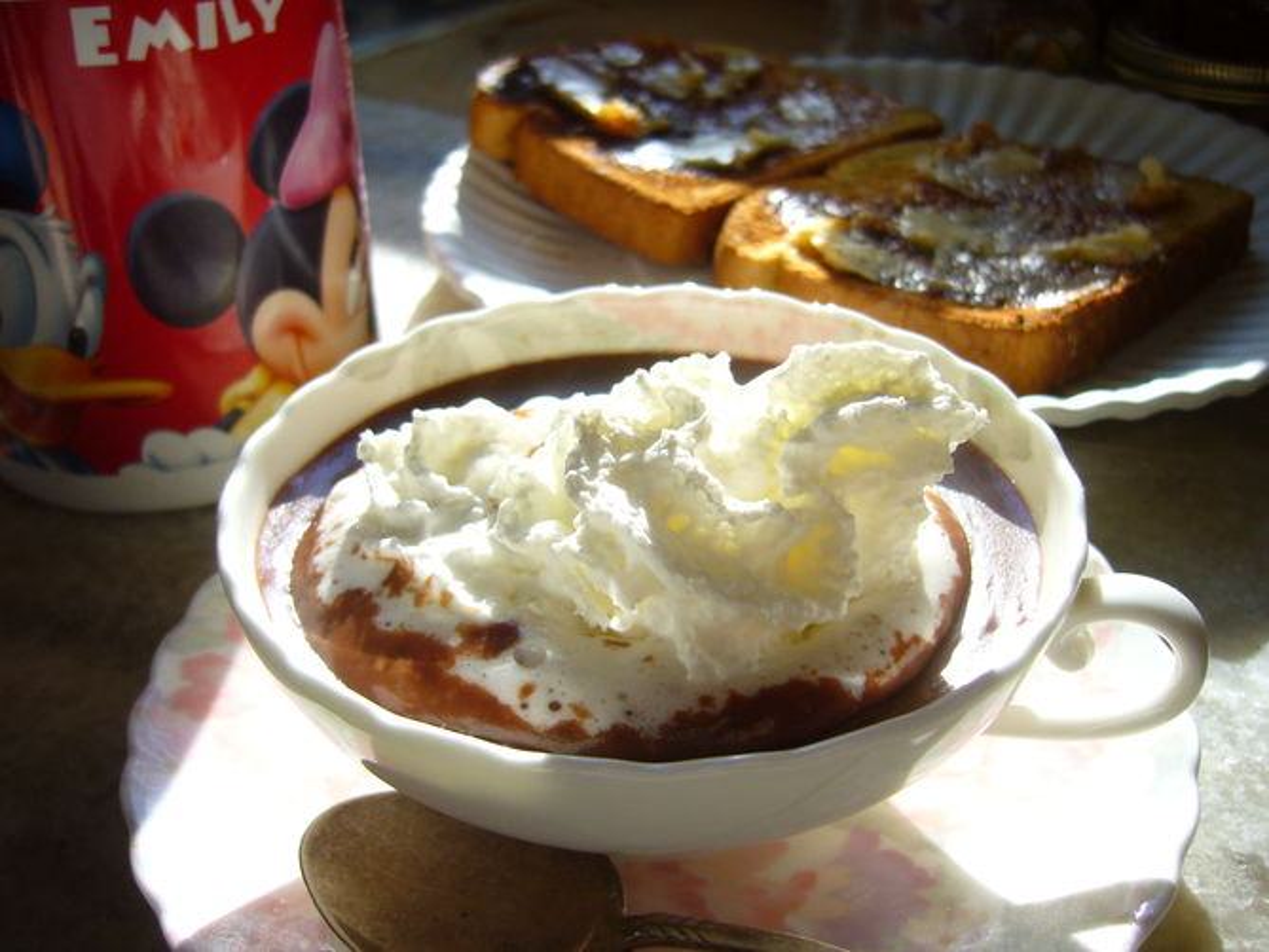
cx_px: 634
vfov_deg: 40.7
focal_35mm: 35
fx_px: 1283
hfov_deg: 52.6
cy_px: 476
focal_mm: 5.8
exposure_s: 1/160
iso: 100
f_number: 2.8
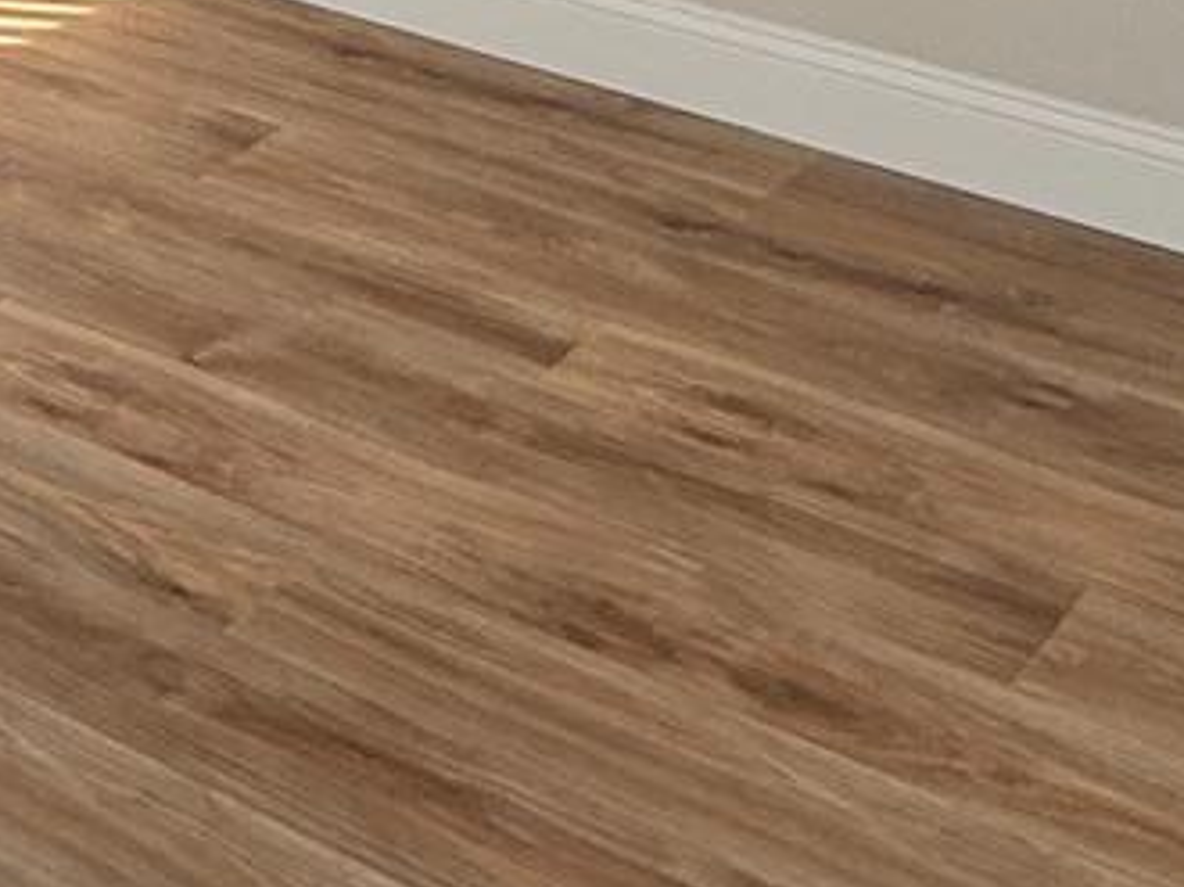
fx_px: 2974
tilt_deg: -12.6
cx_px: -1012
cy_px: -452
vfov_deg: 15.6
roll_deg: +0.7
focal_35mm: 87
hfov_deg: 17.7
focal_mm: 2.22
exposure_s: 1/456
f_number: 2.2
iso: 40
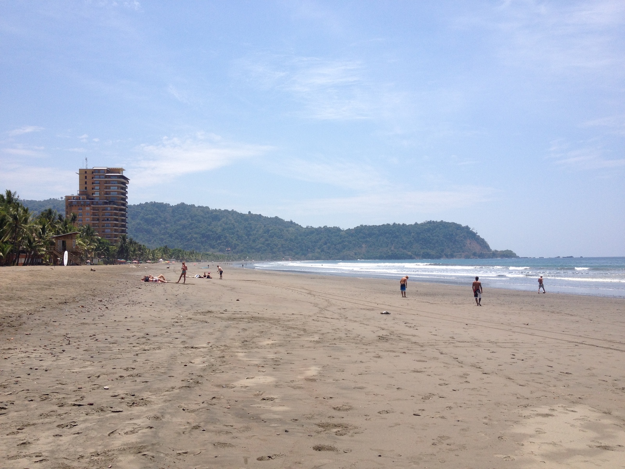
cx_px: 312
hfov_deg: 52.6
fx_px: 632
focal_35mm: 35
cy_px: 234
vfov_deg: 40.7
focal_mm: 4.28
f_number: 2.4
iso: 50
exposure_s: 1/2513
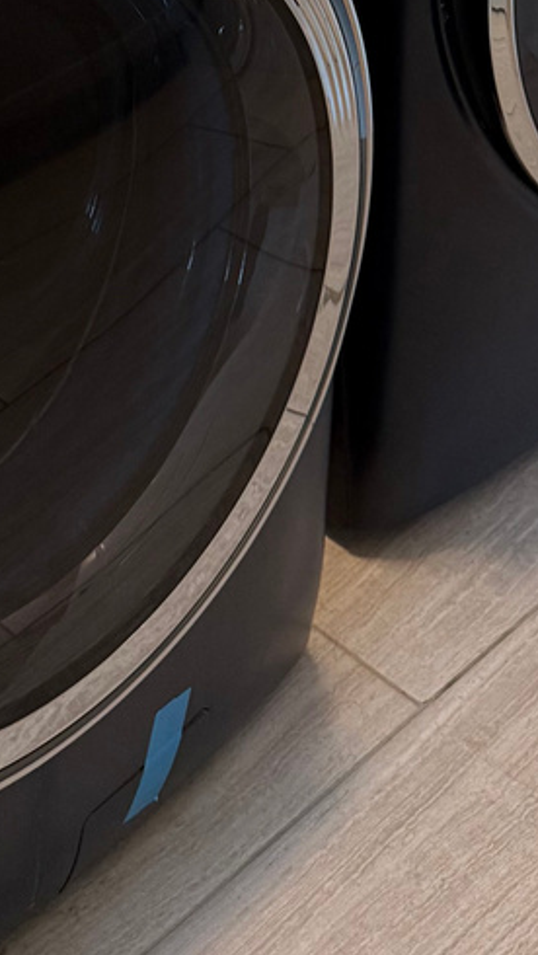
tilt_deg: -16.9
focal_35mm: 82
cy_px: -433
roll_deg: +3.2
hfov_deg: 14.6
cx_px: 66
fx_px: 2077
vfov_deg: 22.0
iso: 200
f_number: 1.78
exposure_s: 1/60
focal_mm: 6.76
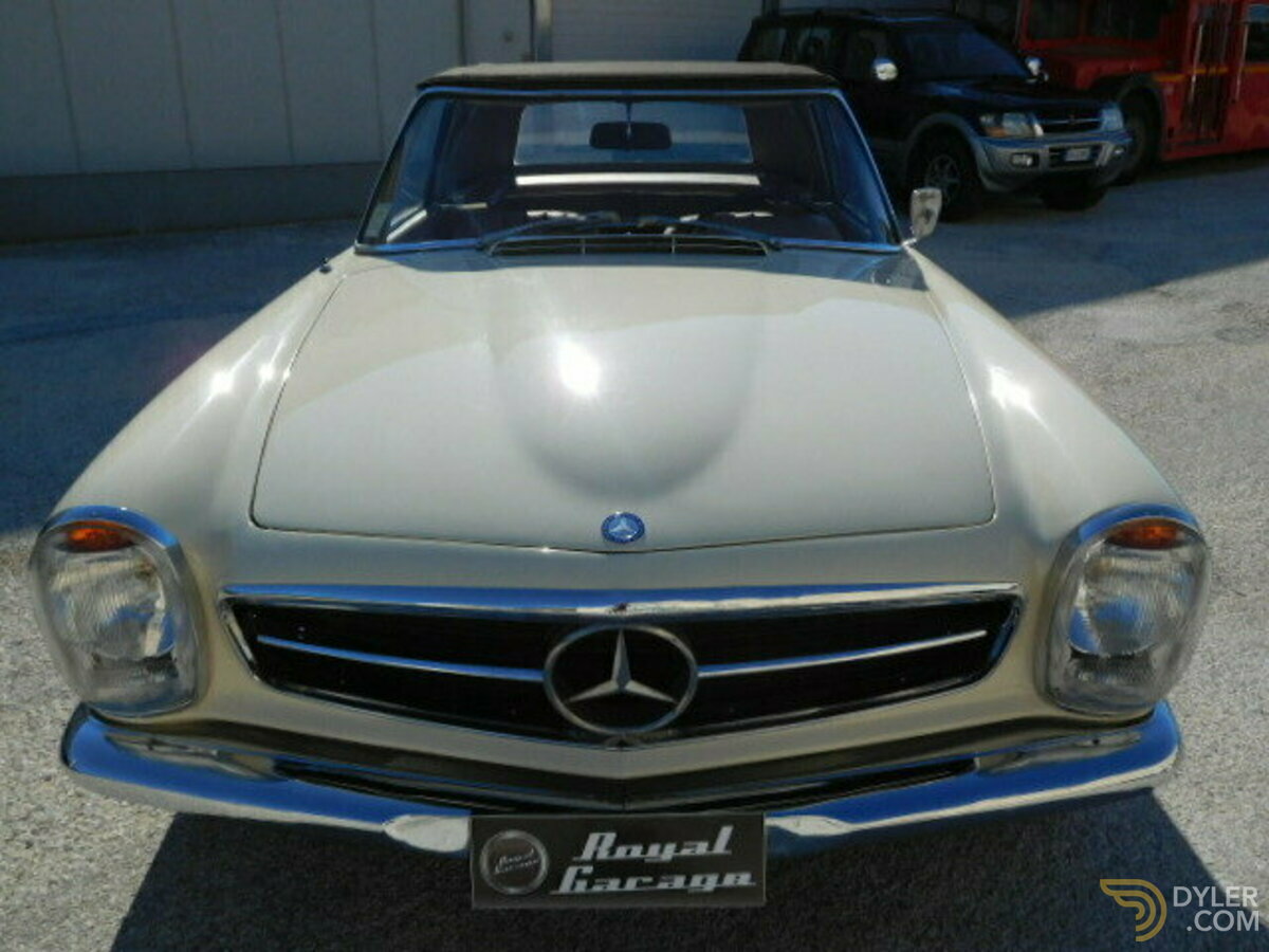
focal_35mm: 28
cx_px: 634
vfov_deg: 49.7
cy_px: 476
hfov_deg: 63.4
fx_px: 1026
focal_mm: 5
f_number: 7
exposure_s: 1/640
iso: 125
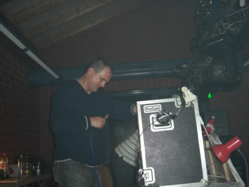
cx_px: 124
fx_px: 273
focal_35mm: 38
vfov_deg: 37.7
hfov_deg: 49.0
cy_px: 94
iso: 200
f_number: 2.8
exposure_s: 1/60
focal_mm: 7.9
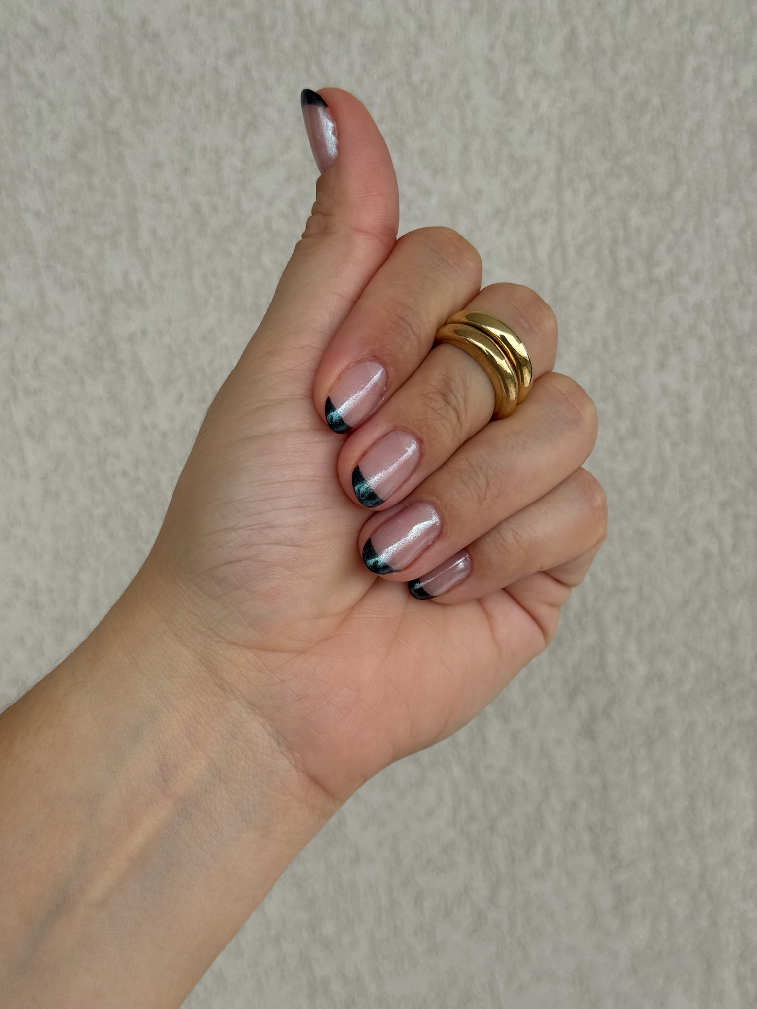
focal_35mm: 48
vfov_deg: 39.7
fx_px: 1400
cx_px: 378
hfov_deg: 30.3
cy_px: 504
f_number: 1.78
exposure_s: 1/719
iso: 80
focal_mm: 6.76
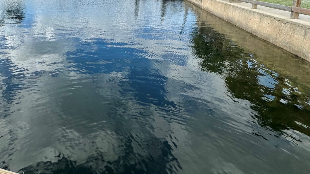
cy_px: 20
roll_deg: -0.1
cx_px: 114
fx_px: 189
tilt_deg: -10.7
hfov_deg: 77.1
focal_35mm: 23
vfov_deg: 45.3
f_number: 2.2
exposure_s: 1/1473
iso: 40
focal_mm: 2.22
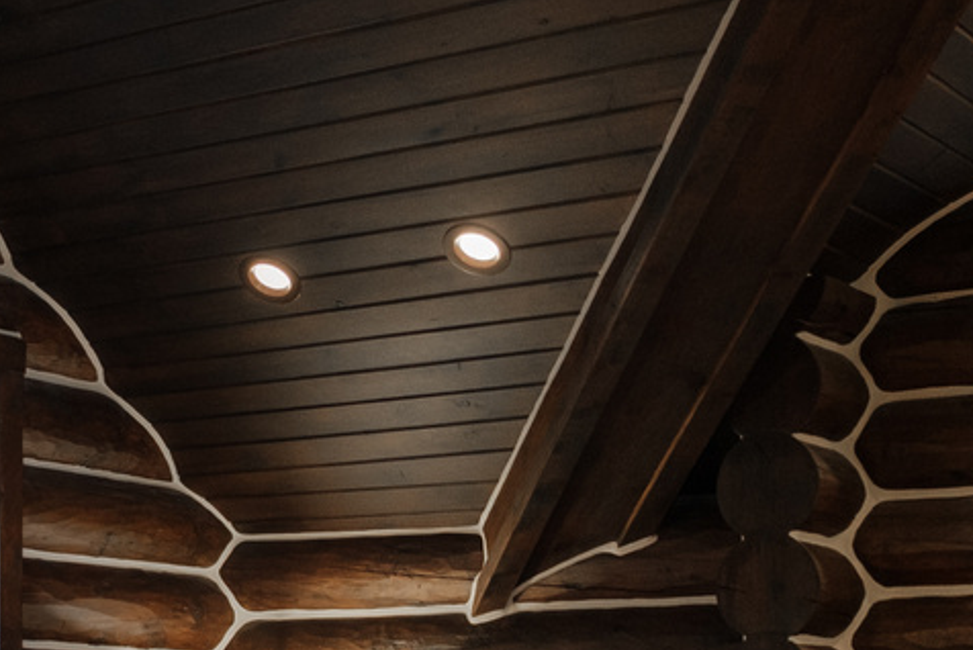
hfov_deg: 23.4
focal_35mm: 86
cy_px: 687
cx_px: 268
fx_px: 2326
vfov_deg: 15.5
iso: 400
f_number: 5.6
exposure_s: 1/125
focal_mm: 13.2
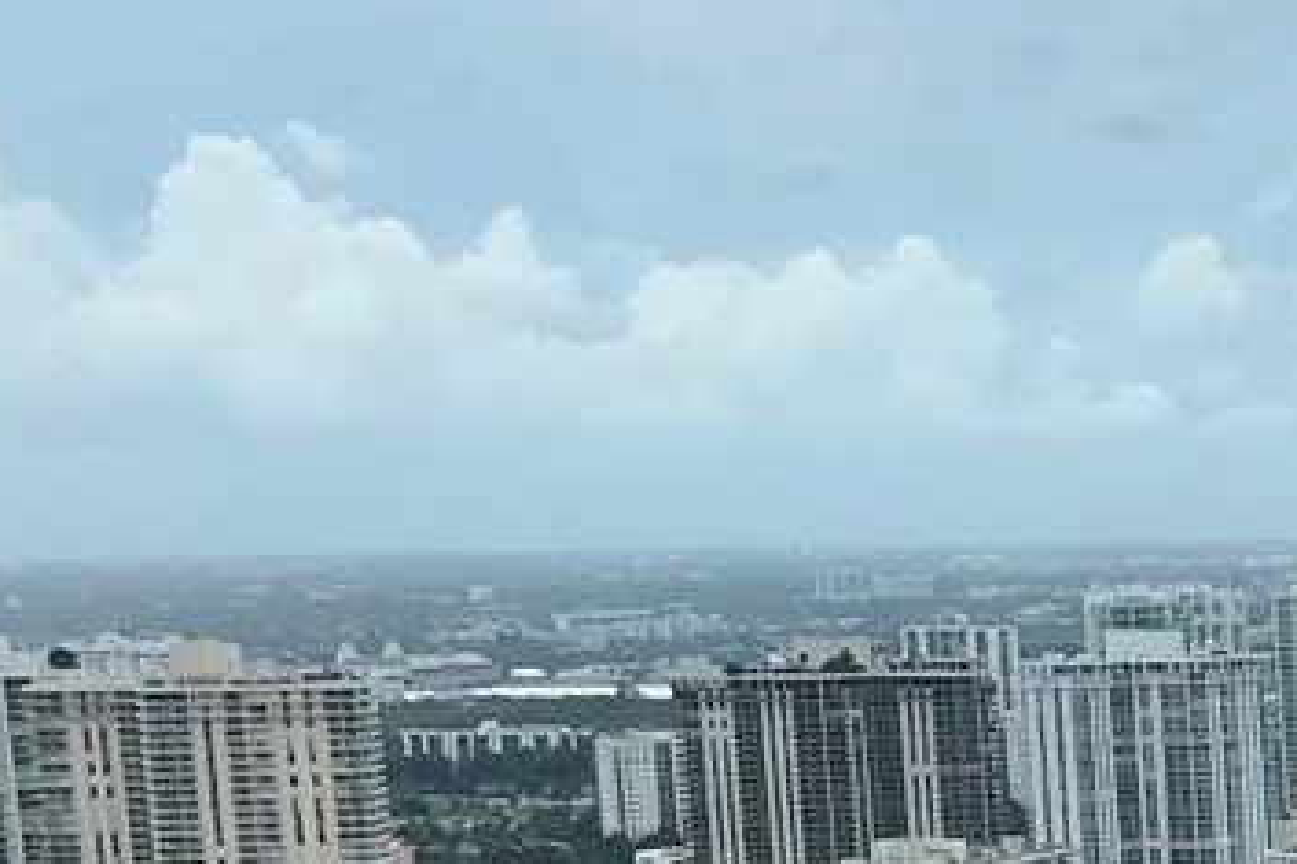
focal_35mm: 132
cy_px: 1820
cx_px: 2021
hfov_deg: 14.4
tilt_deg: -16.1
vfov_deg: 9.6
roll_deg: -0.5
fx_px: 4753
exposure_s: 1/772
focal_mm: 3.99
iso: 20
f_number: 1.8
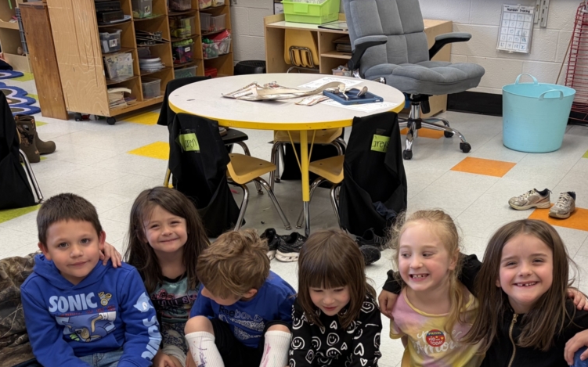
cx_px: 356
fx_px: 753
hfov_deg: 42.4
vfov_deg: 26.1
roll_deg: -0.7
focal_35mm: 47
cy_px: 359
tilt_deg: -30.0
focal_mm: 5.96
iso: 80
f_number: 1.6
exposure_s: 1/60
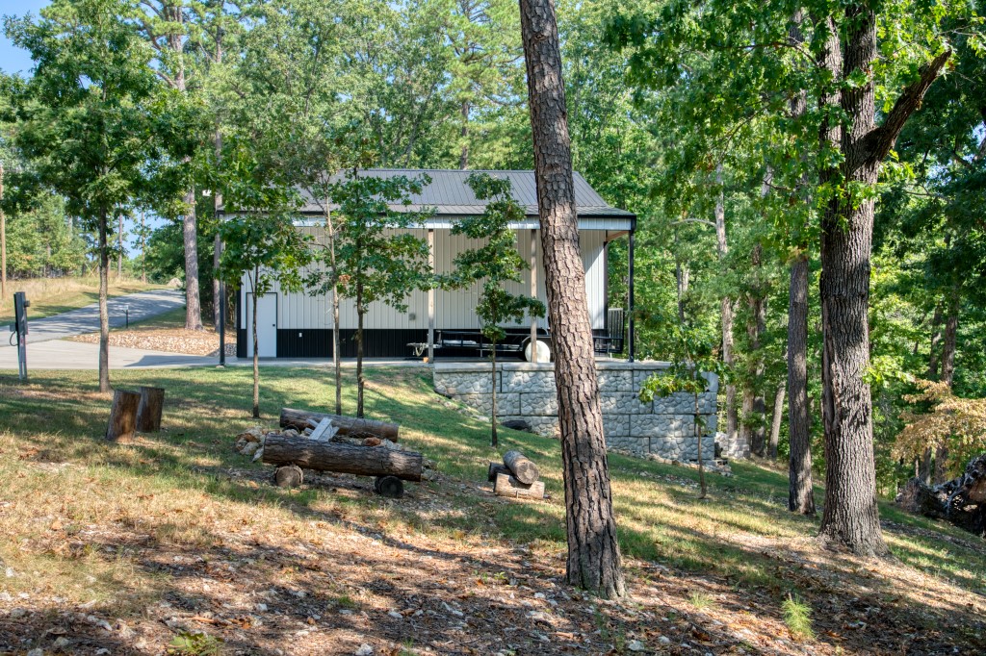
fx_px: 1095
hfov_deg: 48.5
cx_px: 493
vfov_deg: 33.4
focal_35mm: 40
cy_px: 328
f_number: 4
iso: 125
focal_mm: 40
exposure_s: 1/60
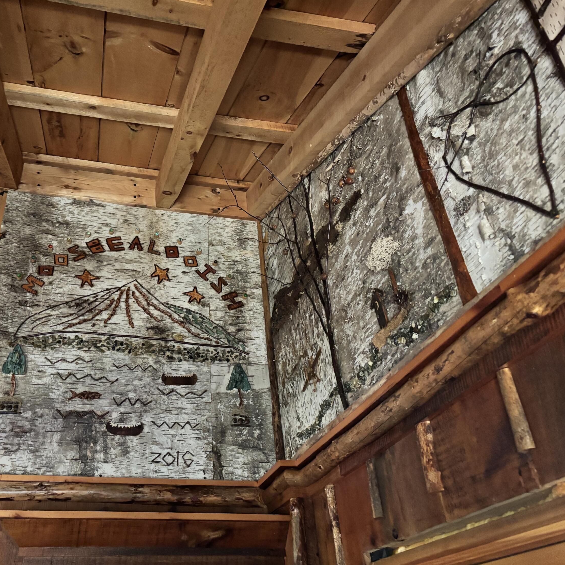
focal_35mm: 31
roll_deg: +1.6
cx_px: 212
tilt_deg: +33.0
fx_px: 572
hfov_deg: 52.0
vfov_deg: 52.5
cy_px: 280
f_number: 1.6
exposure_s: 1/30
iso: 640
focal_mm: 5.96
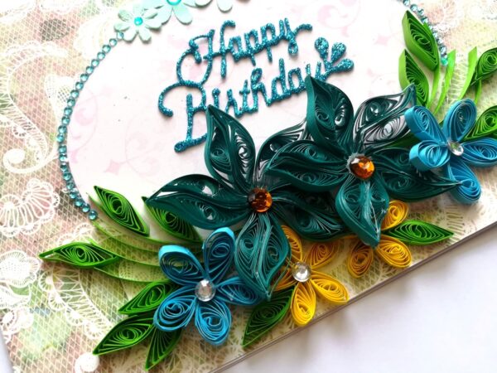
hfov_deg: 67.3
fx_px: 373
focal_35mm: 26
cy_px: 186
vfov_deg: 53.1
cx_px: 248
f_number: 2.2
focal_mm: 3.83
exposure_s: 1/60
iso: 64
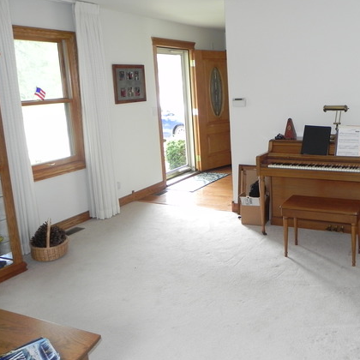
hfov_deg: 45.6
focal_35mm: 35
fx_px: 412
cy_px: 163
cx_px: 269
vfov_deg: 47.2
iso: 194
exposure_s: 1/30
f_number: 2.8
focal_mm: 4.6
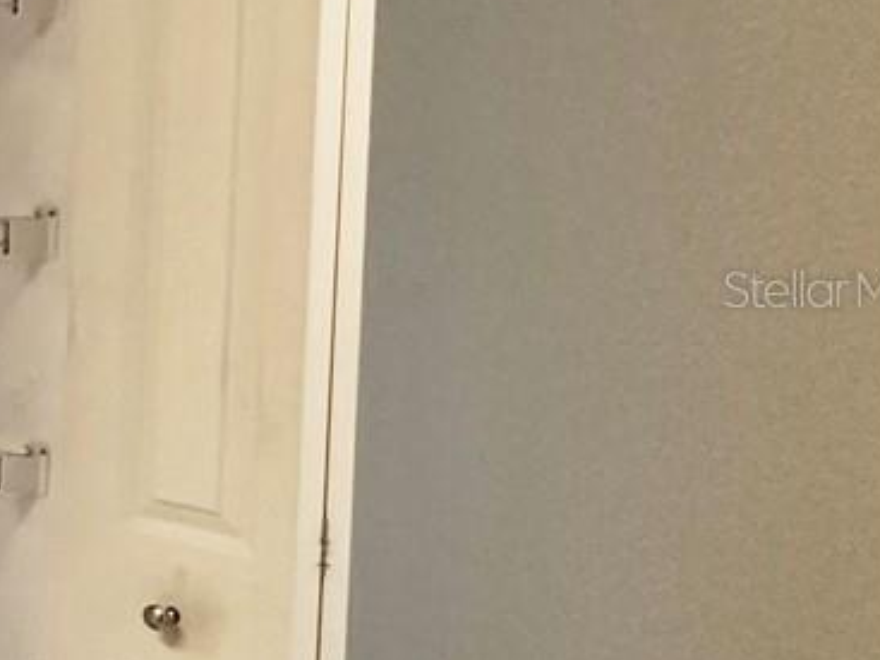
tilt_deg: -4.4
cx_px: -969
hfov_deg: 18.0
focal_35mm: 61
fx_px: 1550
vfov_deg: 24.0
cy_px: 288
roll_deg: +0.3
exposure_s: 1/60
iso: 250
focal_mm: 2.22
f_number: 2.2
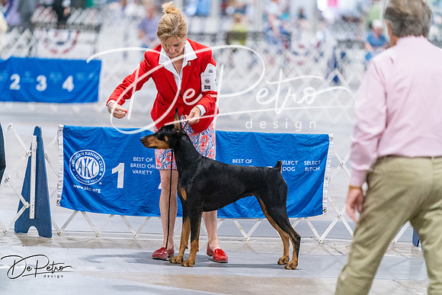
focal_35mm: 200
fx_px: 2456
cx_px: 221
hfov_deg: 10.3
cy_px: 148
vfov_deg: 6.9
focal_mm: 200
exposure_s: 1/320
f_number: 3.2
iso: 6400
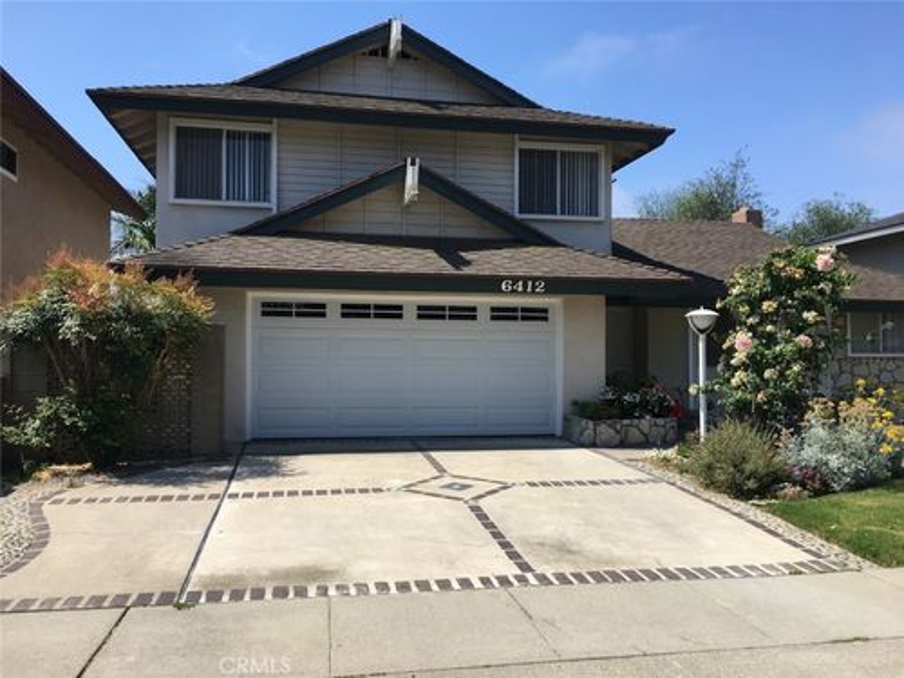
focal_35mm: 29
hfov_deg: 61.7
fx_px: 757
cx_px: 452
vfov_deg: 48.2
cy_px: 339
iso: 25
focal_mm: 4.15
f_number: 2.2
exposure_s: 1/1261
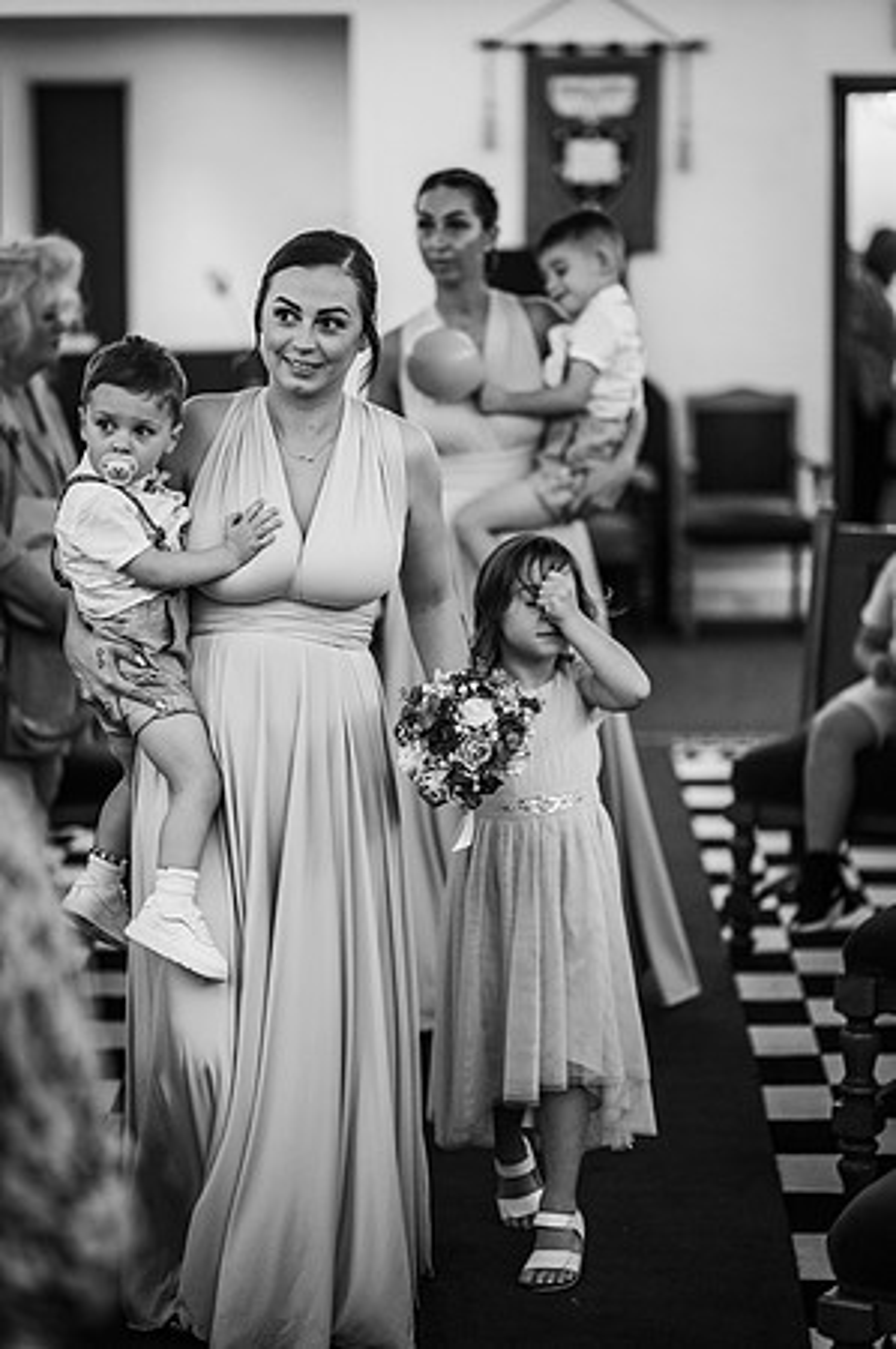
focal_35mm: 85
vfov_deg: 23.9
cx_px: 448
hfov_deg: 16.0
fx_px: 3180
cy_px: 674
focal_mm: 85
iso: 900
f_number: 1.8
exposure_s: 1/200
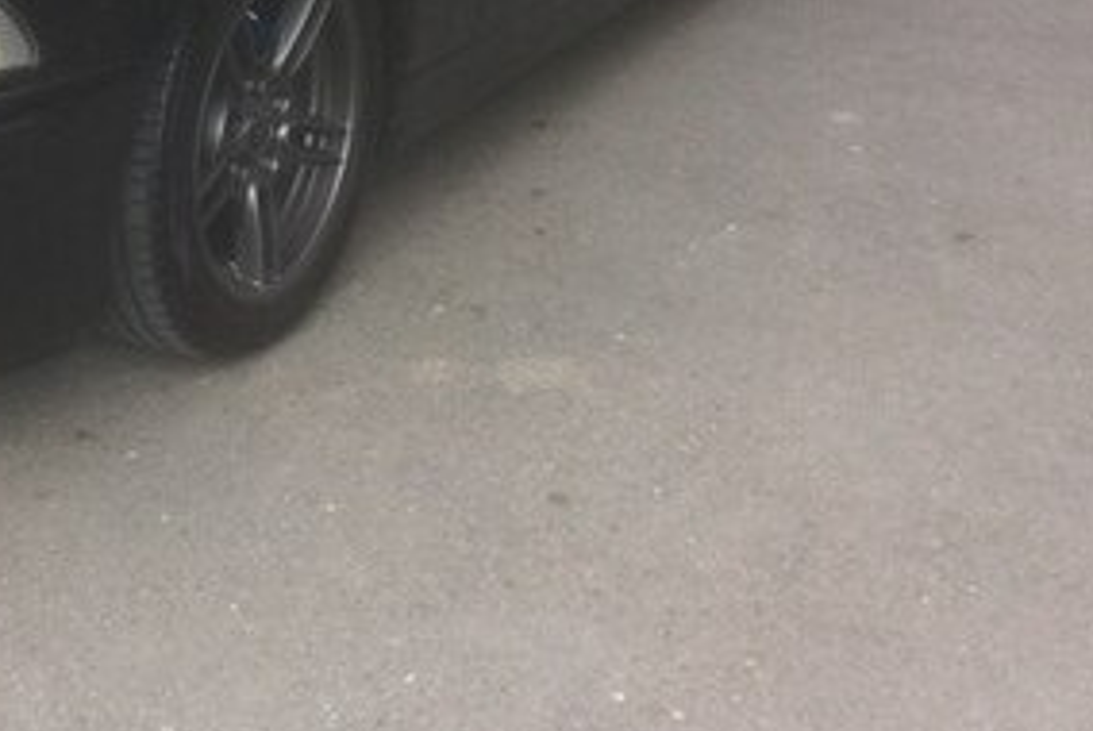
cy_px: -75
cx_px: 46
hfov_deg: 27.4
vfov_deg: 18.7
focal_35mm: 70
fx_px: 2127
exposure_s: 1/250
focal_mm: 4.15
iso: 32
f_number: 2.2
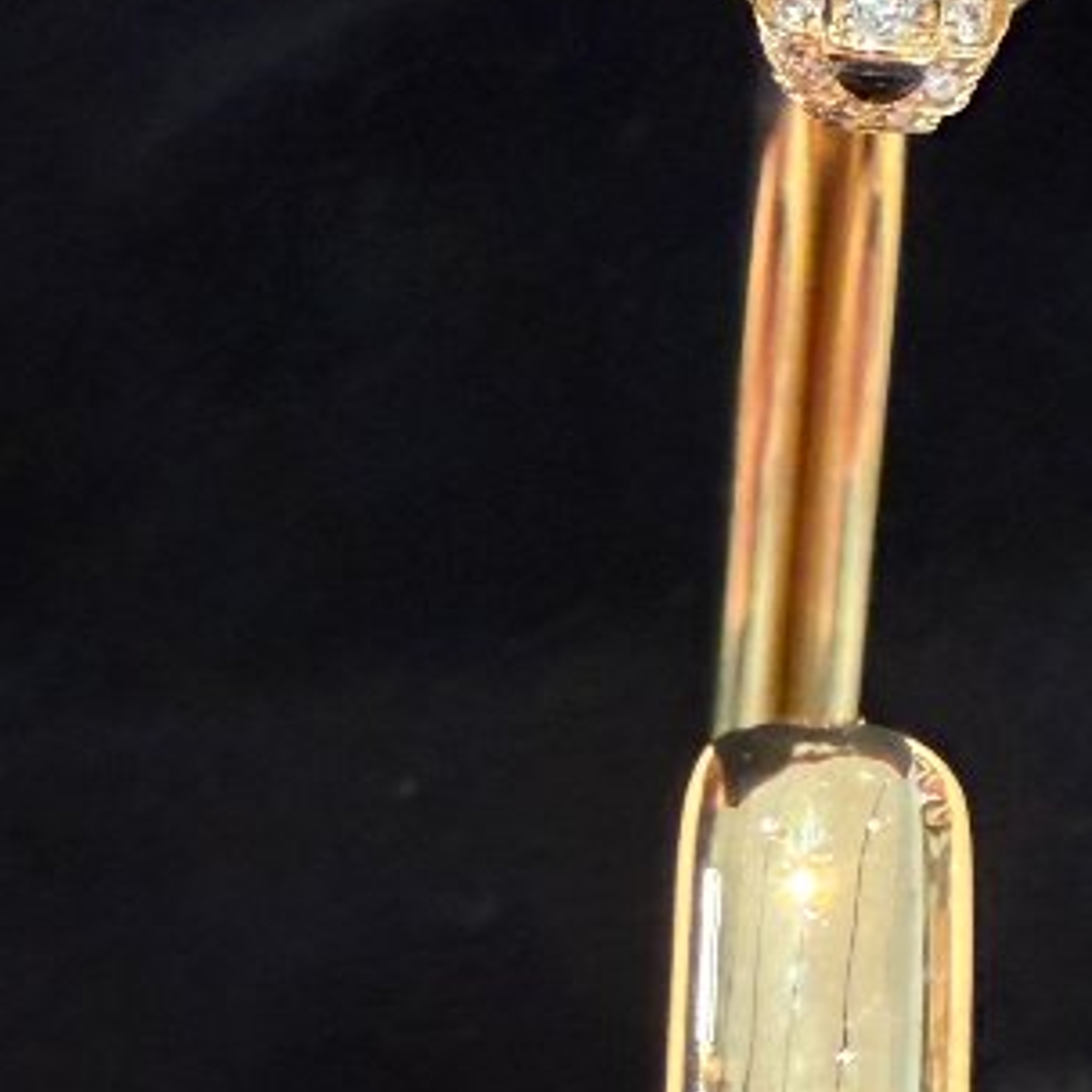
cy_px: 782
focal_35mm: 84
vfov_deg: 20.5
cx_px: 609
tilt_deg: -67.5
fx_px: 2998
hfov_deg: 20.6
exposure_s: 1/50
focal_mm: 2.22
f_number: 2.2
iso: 250
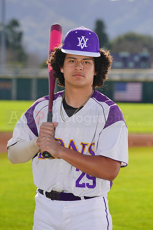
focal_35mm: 203
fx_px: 1293
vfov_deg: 10.1
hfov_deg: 6.8
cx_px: 76
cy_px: 115
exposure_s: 1/250
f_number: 8
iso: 100
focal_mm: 203
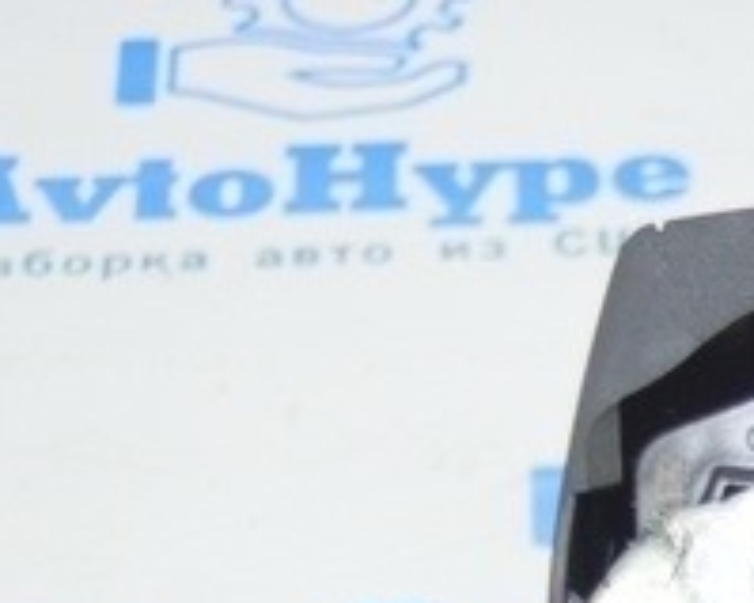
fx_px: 4528
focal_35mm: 203
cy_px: 1155
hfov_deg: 9.4
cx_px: 777
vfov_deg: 7.4
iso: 400
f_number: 4.2
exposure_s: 1/40
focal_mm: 28
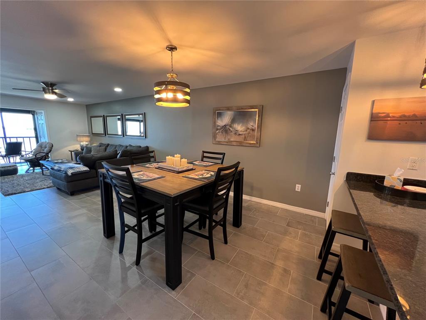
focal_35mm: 13
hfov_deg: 106.2
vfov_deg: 89.9
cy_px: 160
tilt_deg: -10.0
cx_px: 213
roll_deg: -1.5
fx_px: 160
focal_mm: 1.57
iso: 250
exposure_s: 1/60
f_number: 1.8
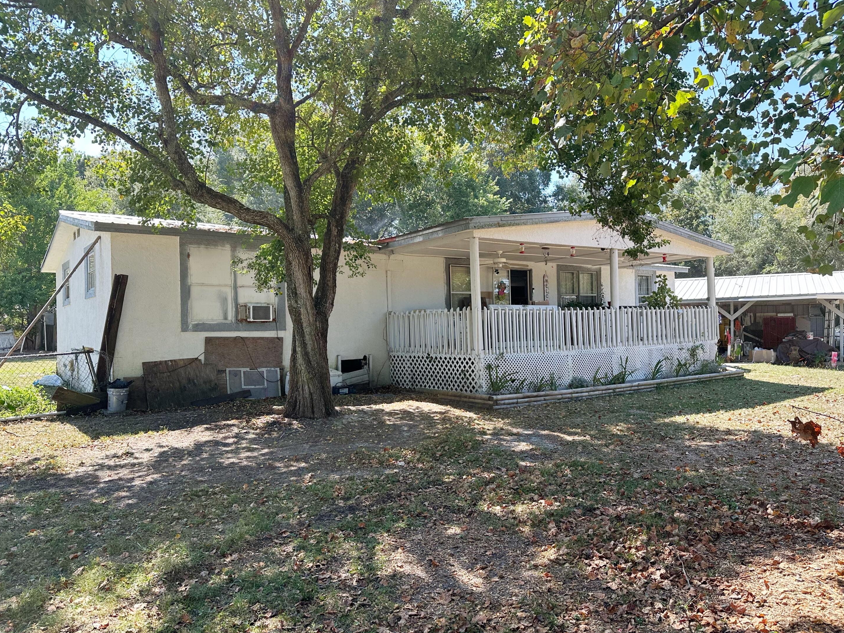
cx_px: 427
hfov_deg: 69.4
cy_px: 319
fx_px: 610
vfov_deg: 54.9
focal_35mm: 25
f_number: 1.78
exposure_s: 1/750
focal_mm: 6.86
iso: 80
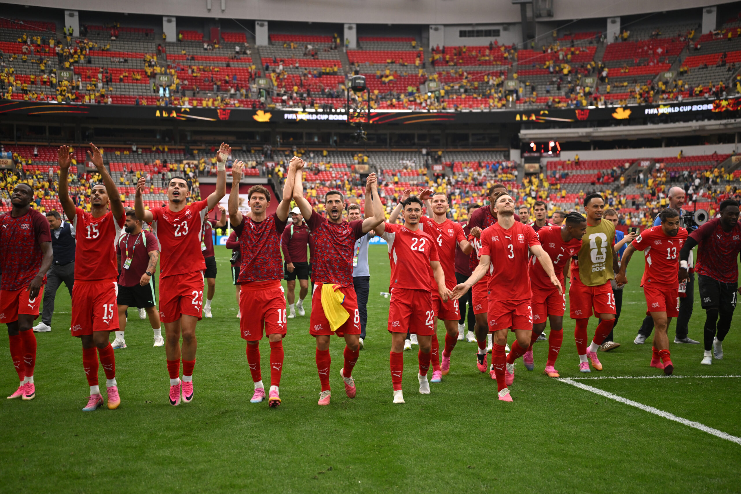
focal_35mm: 56
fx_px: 1153
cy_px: 247
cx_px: 370
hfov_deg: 35.6
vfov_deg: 24.2
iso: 1000
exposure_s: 1/2000
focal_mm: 56
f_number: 2.8
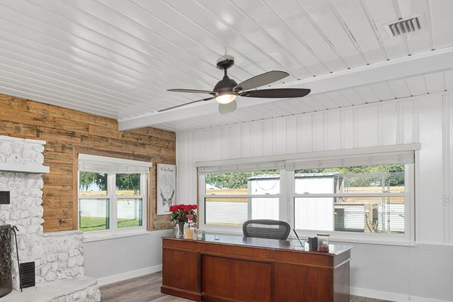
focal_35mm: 27
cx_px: 25
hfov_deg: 55.7
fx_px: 340
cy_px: 200
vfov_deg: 47.2
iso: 160
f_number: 6.3
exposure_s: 1/8
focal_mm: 13
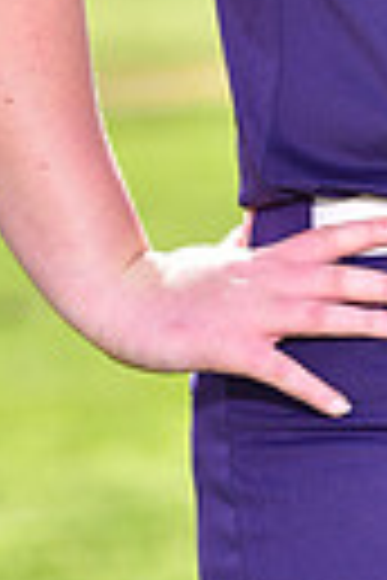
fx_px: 11206
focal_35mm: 695
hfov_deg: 2.0
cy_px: -315
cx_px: 704
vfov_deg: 3.0
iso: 100
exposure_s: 1/250
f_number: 5
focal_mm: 155
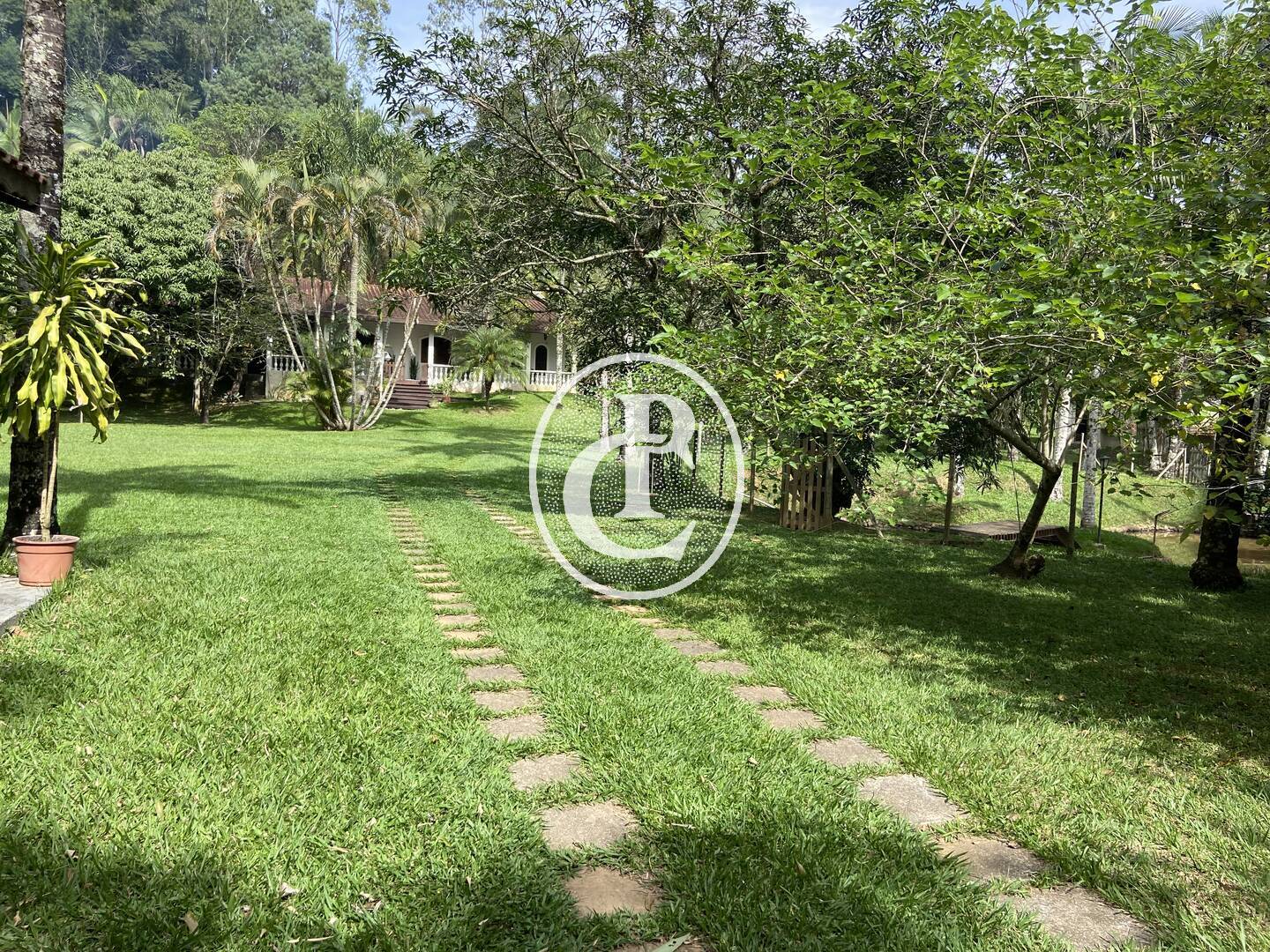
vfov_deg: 53.1
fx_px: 954
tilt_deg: -1.2
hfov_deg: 67.3
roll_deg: -1.7
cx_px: 635
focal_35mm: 26
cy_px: 476
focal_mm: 4.25
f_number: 1.8
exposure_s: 1/711
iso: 32
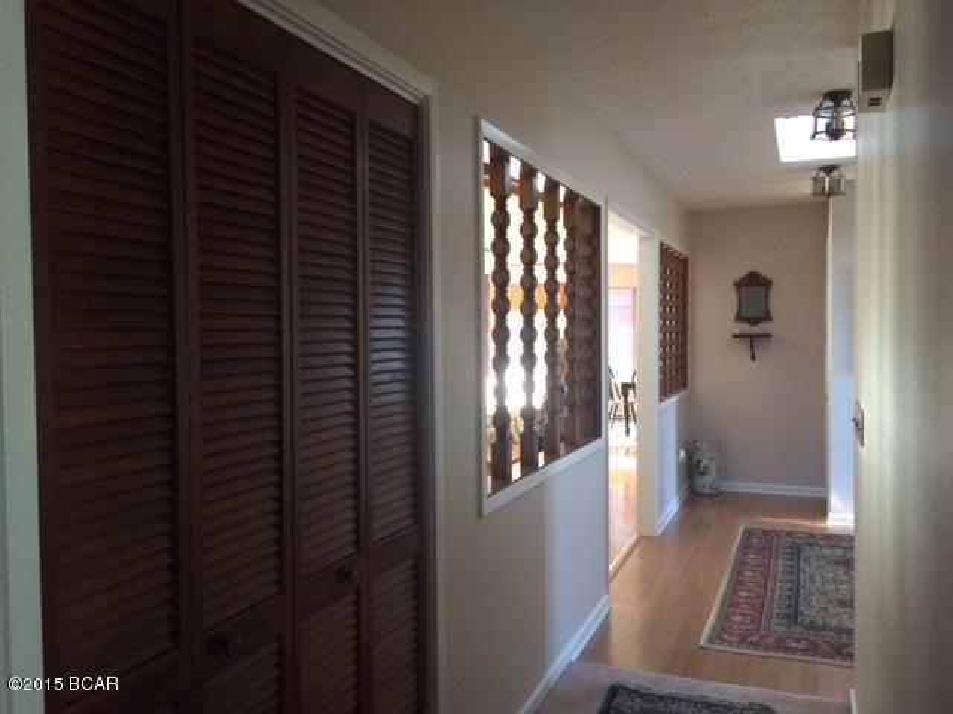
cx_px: 476
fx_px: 798
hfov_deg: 61.7
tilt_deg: -3.3
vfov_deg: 48.2
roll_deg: +0.7
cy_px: 357
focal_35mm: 29
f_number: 2.2
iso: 320
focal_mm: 4.15
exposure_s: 1/30
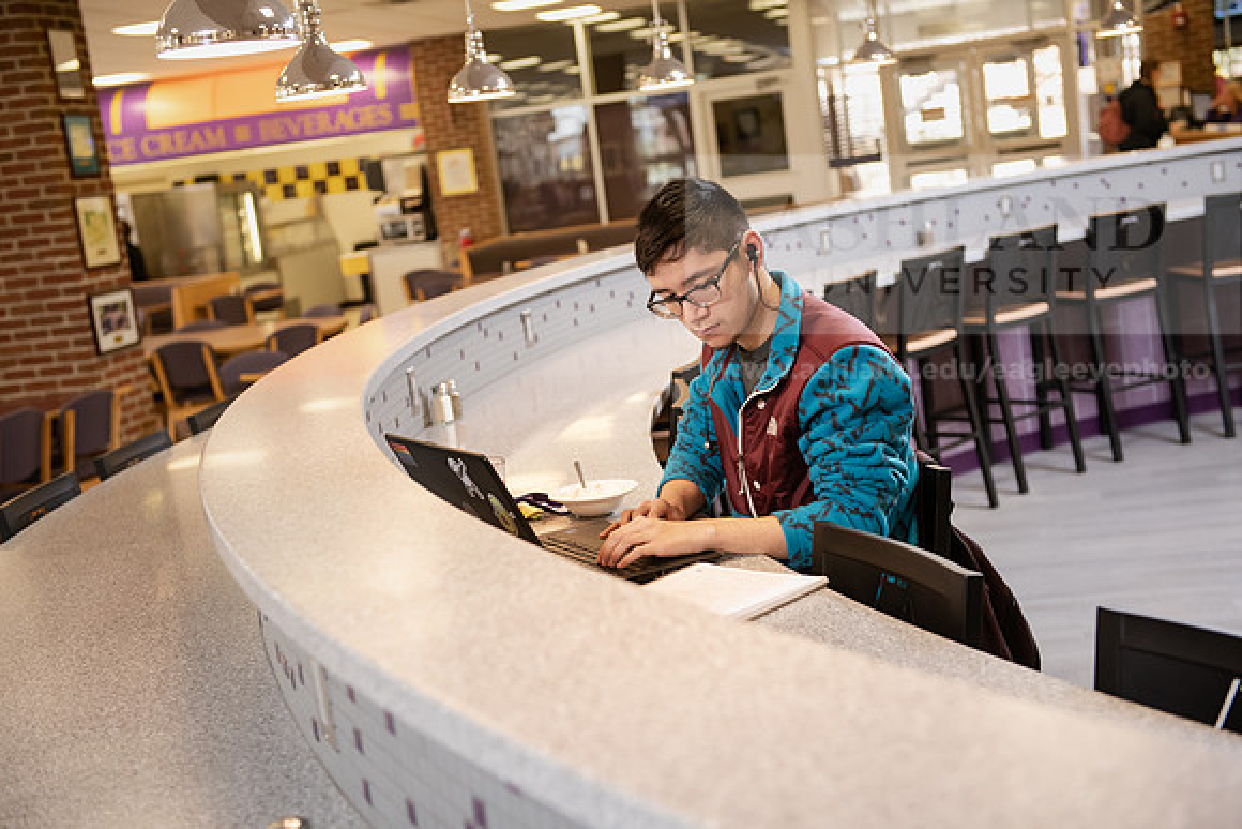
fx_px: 1725
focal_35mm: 50
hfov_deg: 39.6
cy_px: 414
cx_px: 621
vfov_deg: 27.0
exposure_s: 1/125
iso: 1000
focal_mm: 50
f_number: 3.5
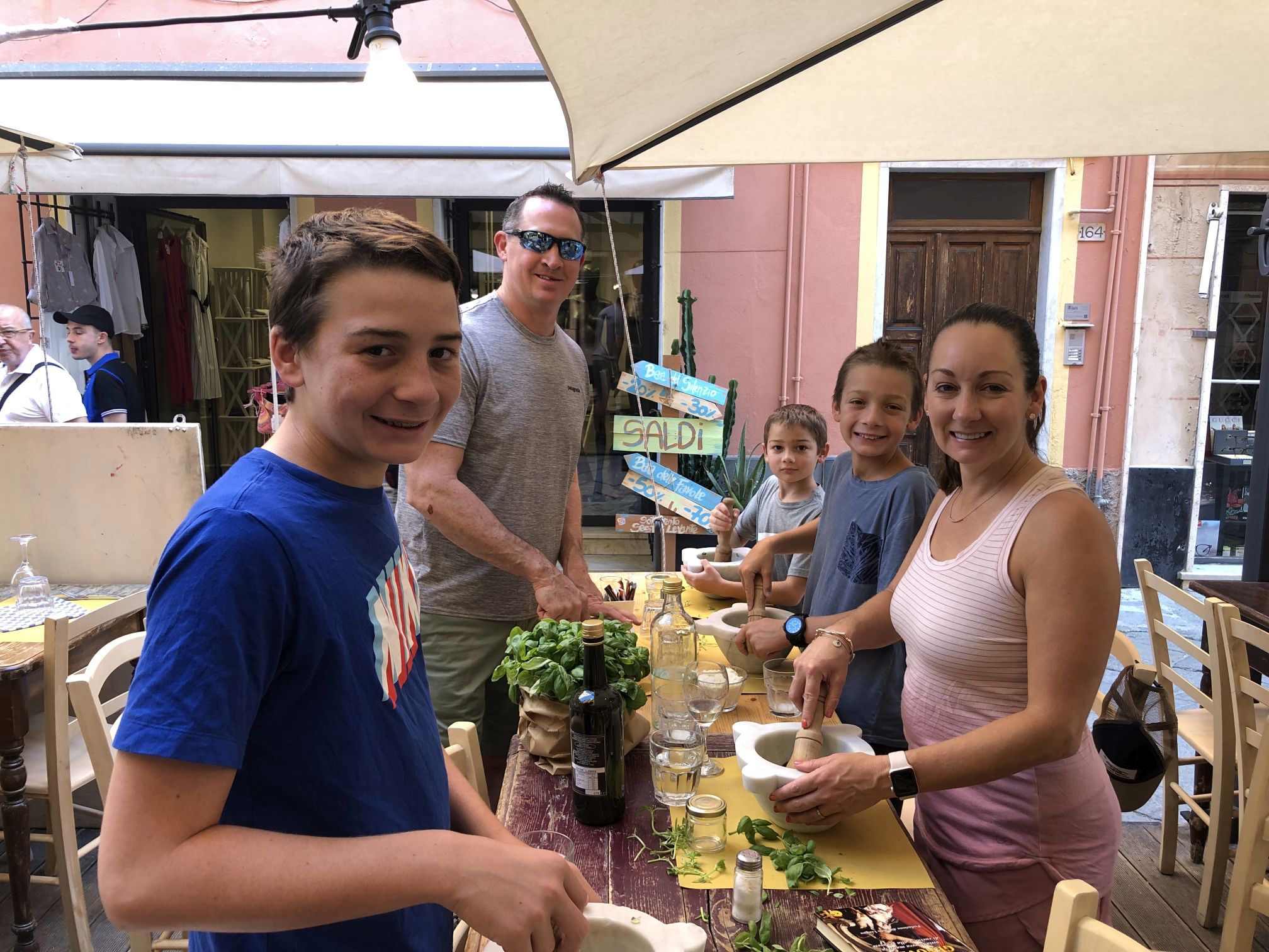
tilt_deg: -9.4
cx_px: 634
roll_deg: -0.5
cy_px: 476
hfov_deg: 63.4
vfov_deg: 49.7
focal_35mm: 28
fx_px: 1026
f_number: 1.8
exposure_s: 1/100
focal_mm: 3.99
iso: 40
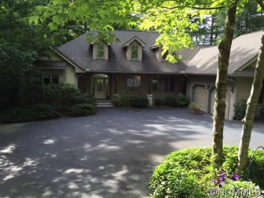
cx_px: 132
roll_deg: -2.1
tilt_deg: -5.7
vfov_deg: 46.8
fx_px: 229
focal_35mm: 30
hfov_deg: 60.0
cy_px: 101
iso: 32
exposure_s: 1/241
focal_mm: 4.15
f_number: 2.2
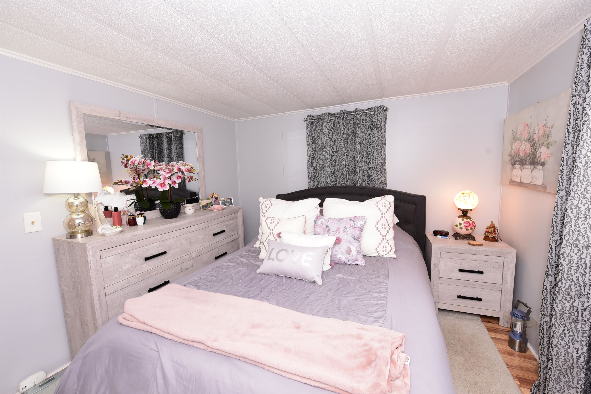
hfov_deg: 104.2
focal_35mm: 14
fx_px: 230
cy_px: 197
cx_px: 296
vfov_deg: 81.2
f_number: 7.1
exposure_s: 1/60
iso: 800
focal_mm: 14
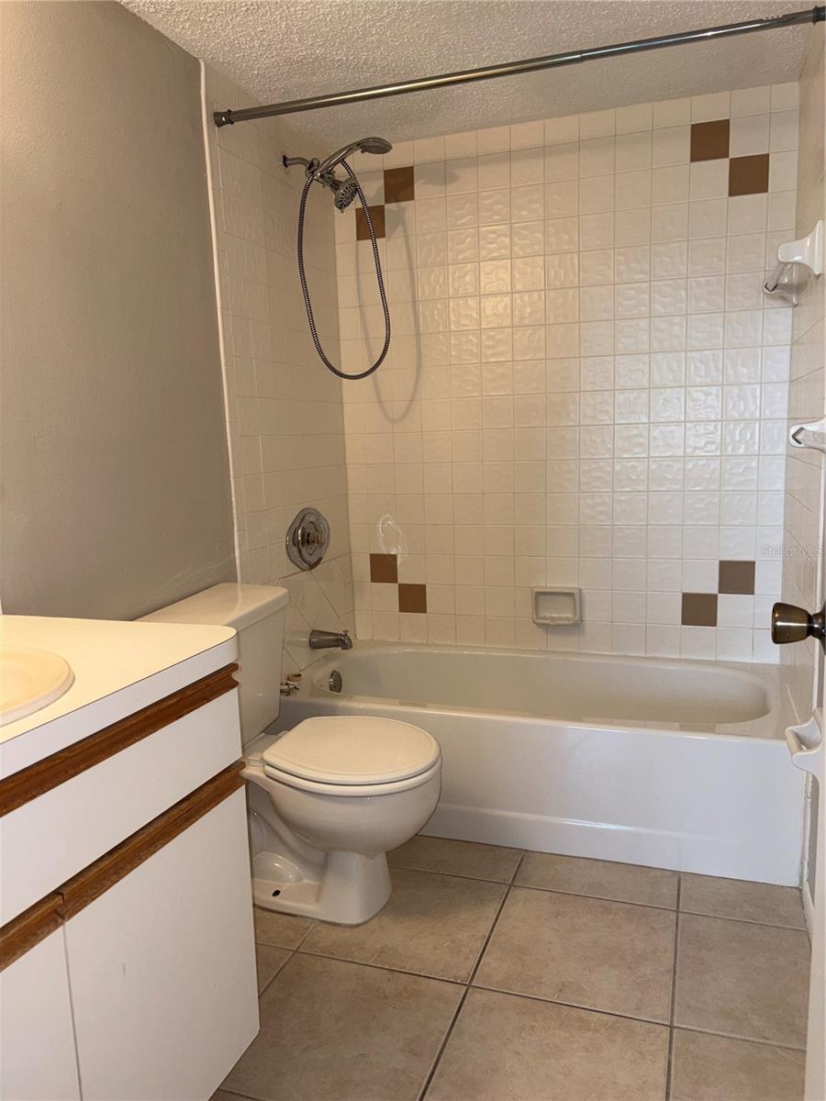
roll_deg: +1.9
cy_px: 550
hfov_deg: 53.1
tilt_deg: -8.4
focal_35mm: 26
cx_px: 413
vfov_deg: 67.3
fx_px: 827
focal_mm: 5.96
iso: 50
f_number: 1.6
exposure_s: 1/24
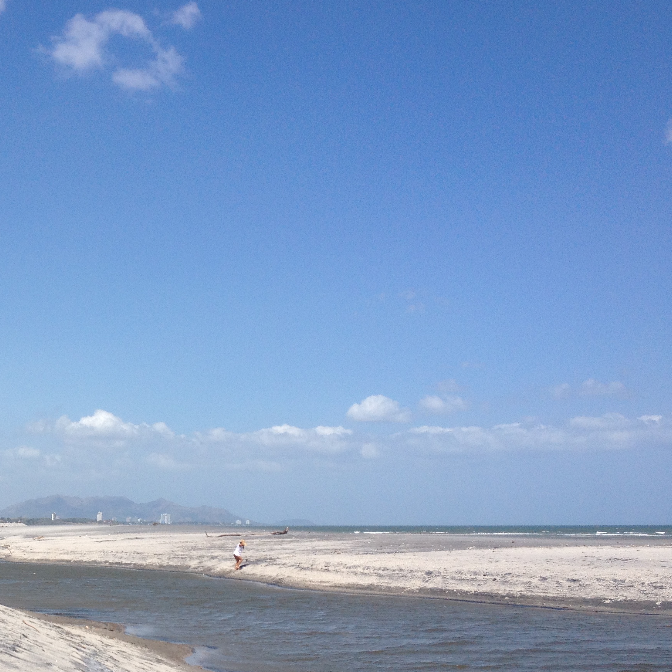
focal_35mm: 58
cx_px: 54
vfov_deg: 29.3
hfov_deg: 28.3
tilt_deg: +1.2
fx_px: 1274
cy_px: 452
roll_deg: +0.5
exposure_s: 1/2762
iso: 50
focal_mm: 4.28
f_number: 2.4
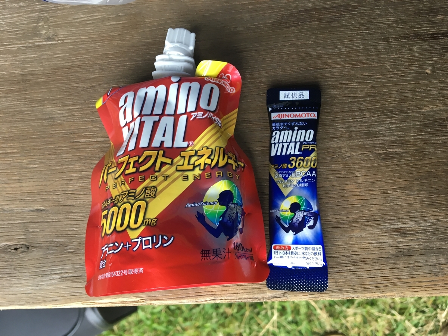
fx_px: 375
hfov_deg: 61.7
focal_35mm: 29
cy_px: 168
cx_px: 224
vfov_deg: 48.2
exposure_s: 1/30
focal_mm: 4.15
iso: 64
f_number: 2.2
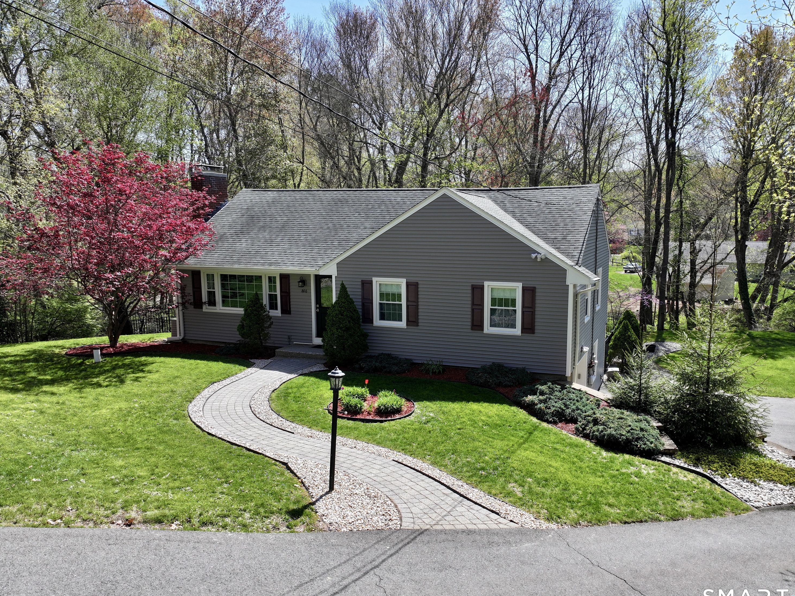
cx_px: 412
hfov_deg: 69.4
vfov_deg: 54.9
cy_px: 300
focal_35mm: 25
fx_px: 574
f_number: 2.8
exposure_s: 1/1250
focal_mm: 12.29
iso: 120
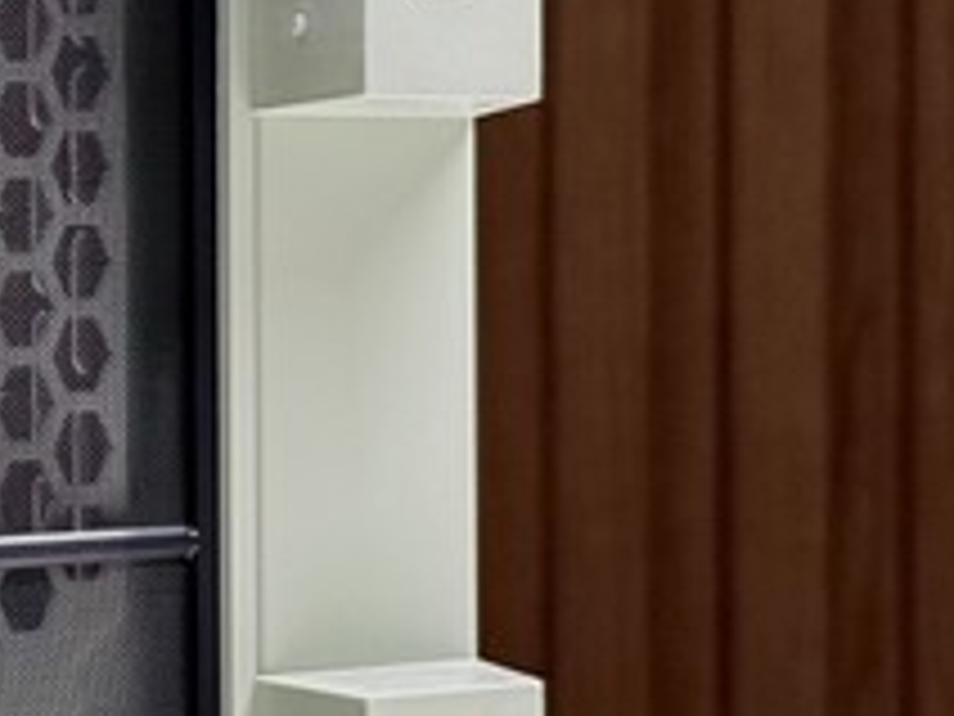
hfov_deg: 10.6
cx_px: -652
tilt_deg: -2.2
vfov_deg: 8.4
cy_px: 394
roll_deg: +0.2
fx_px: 4878
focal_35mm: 177
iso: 500
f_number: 1.78
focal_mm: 6.76
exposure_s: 1/35
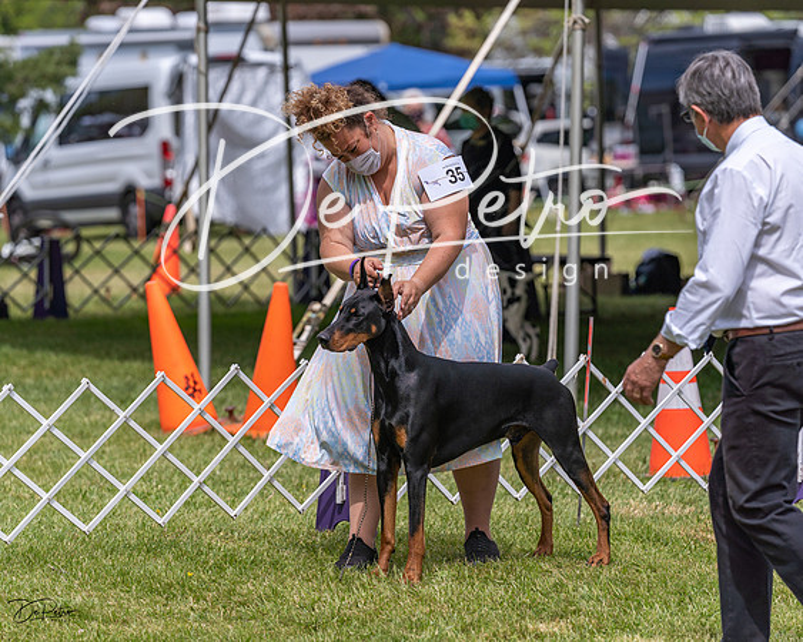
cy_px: 321
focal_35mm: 207
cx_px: 402
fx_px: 4923
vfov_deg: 7.5
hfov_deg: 9.3
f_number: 4.5
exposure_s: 1/1250
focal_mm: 184
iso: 100
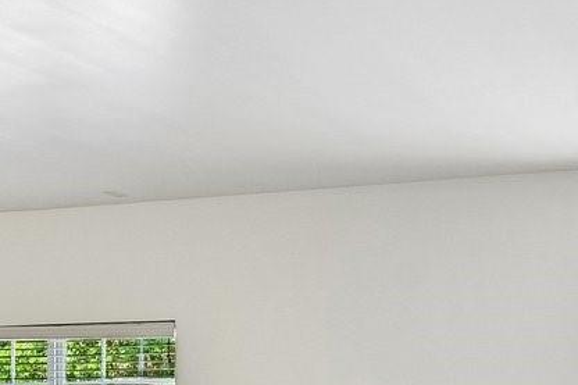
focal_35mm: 69
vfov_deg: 18.7
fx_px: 1107
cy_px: 455
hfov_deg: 28.1
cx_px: 522
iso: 400
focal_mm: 14
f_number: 8
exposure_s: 1/15
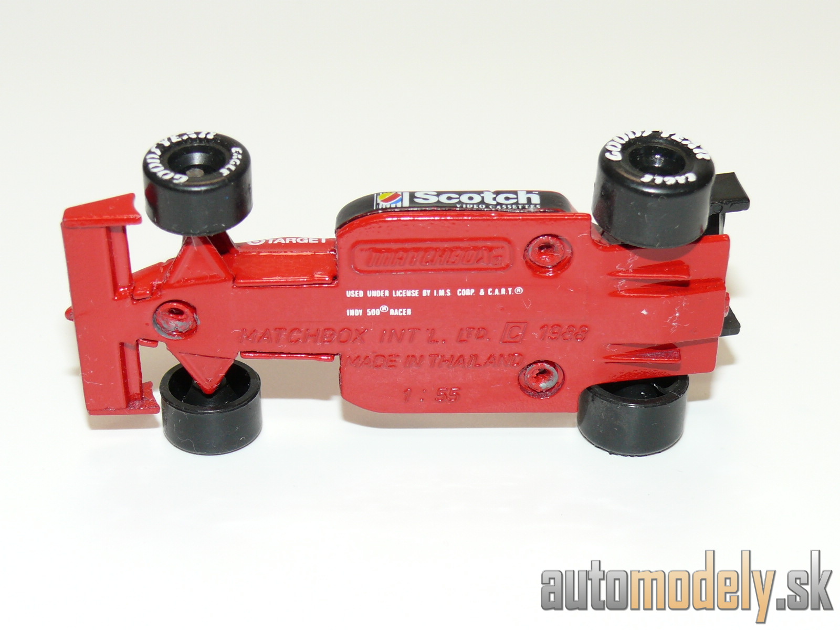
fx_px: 1796
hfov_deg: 26.3
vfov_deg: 19.9
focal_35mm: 74
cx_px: 420
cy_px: 315
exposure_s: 1/30
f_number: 4
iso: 100
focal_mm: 11.3
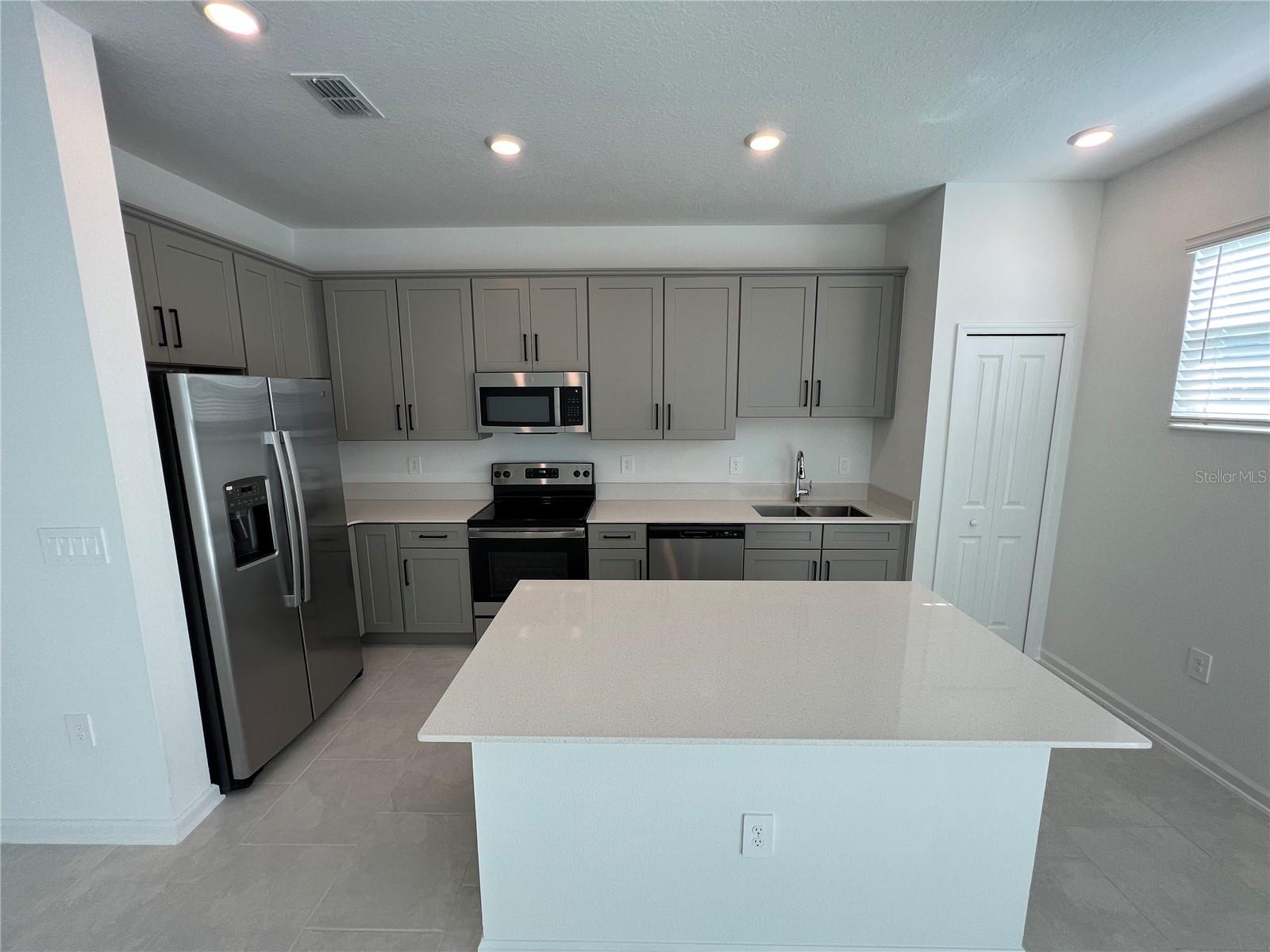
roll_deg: +0.8
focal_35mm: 13
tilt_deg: -9.1
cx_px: 635
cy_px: 476
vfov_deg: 89.9
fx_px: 477
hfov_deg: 106.2
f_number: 1.8
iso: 64
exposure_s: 1/120
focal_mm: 1.57
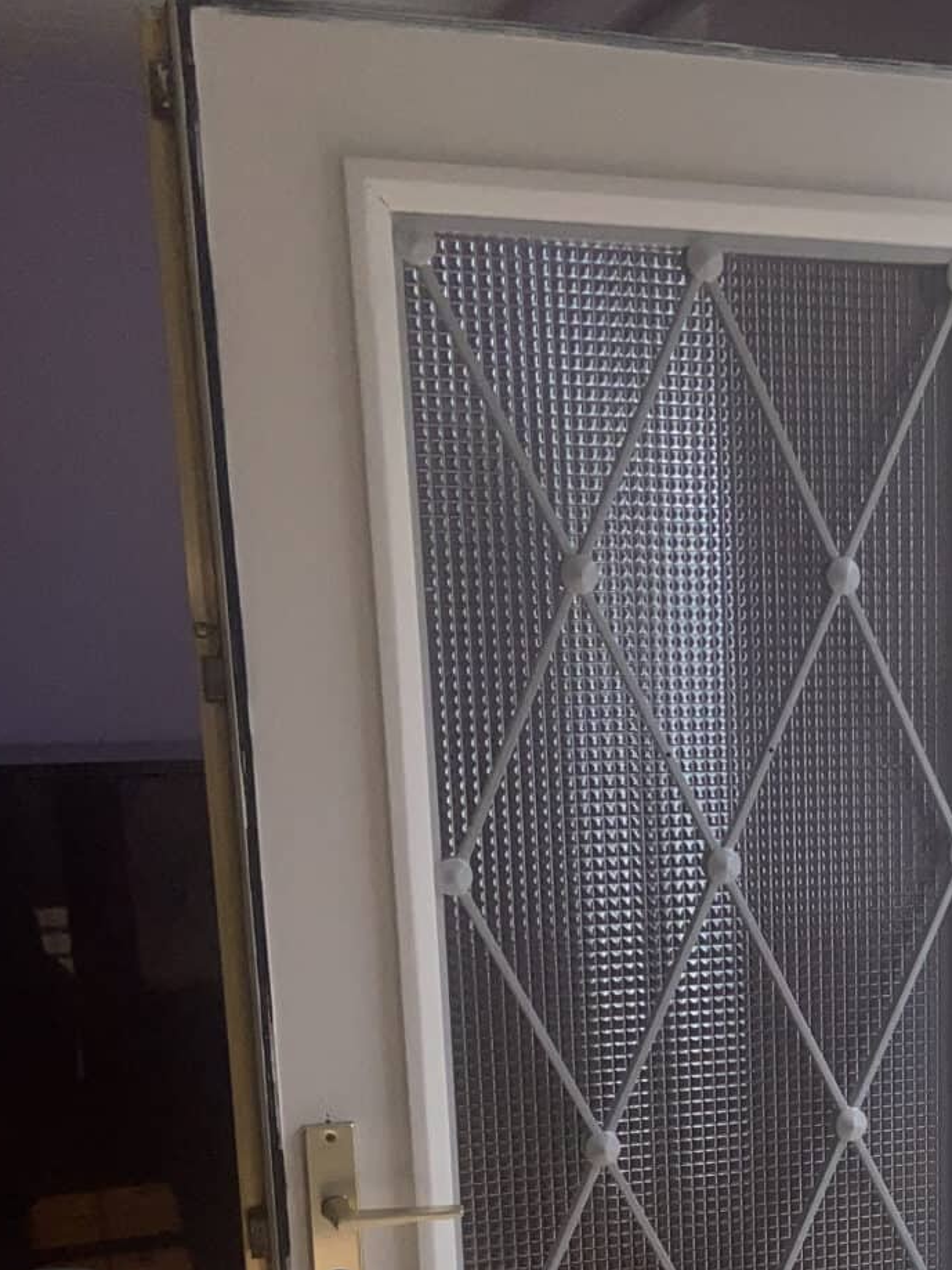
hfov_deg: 24.1
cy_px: 1105
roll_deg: +0.1
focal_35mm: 58
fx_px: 2126
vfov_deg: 31.9
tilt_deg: -12.7
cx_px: 958
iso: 32
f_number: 1.8
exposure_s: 1/3497
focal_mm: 4.25
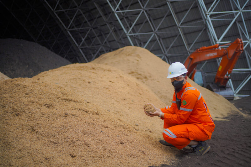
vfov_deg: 37.8
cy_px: 84
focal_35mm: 35
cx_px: 126
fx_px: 244
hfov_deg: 54.4
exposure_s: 1/3200
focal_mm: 35
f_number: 1.8
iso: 100
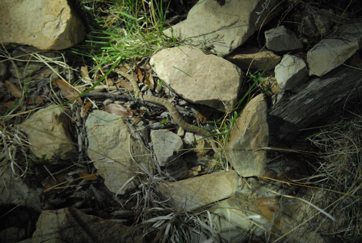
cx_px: 181
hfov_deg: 46.3
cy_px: 122
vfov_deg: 32.0
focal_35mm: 42
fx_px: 423
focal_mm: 28
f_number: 4
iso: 1600
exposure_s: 1/60
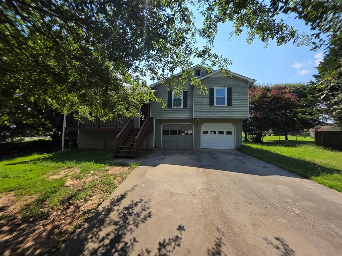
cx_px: 171
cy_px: 128
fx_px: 128
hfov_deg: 106.2
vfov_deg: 89.9
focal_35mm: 13
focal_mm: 2.2
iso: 40
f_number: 1.9
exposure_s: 1/1584
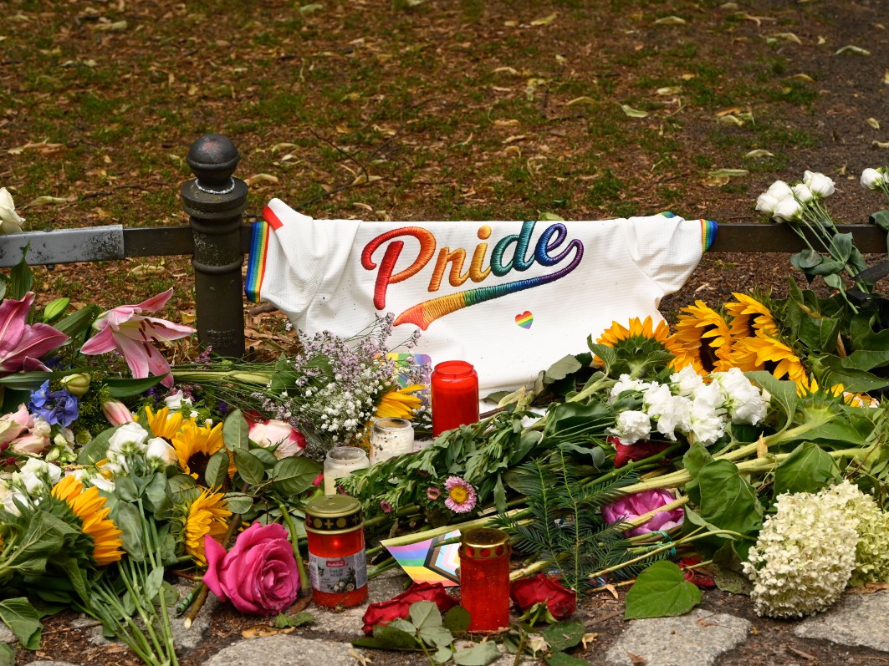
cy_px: 333
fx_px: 2927
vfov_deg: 13.0
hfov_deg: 17.3
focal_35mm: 114
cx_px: 457
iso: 640
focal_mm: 105
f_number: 10
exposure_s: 1/400
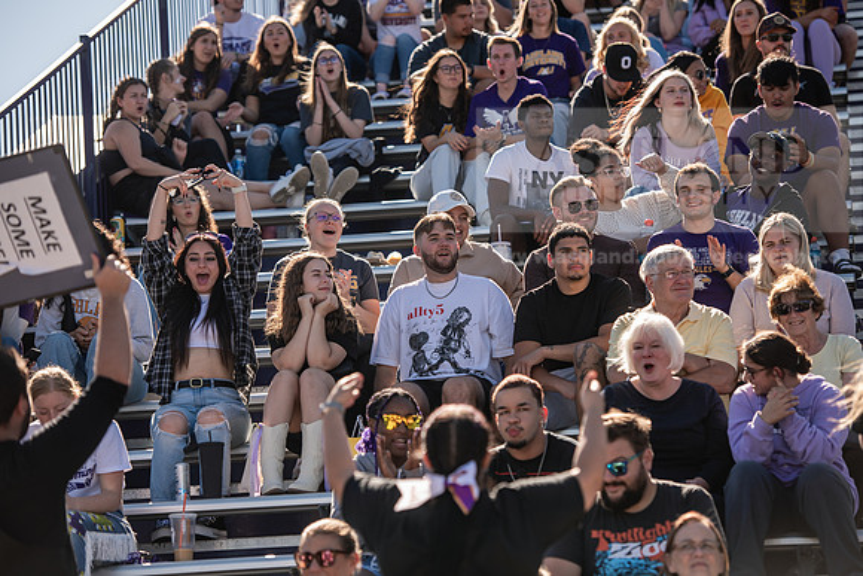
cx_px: 432
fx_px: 2997
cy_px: 288
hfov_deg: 16.4
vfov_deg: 11.0
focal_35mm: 125
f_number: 3.5
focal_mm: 125
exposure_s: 1/640
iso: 100
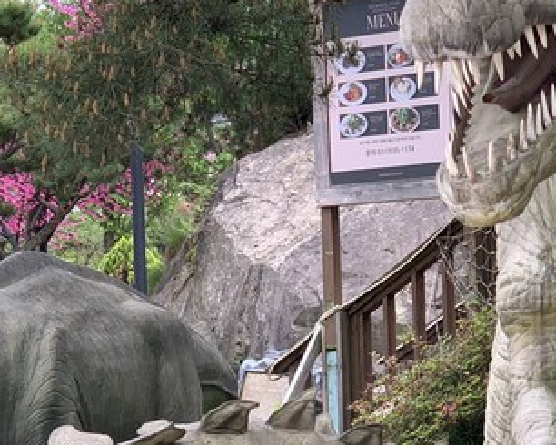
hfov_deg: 12.1
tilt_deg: +1.1
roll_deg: +1.4
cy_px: 356
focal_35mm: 159
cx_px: 142
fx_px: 2617
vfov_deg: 9.7
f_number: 2.4
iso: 16
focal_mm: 6
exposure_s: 1/159
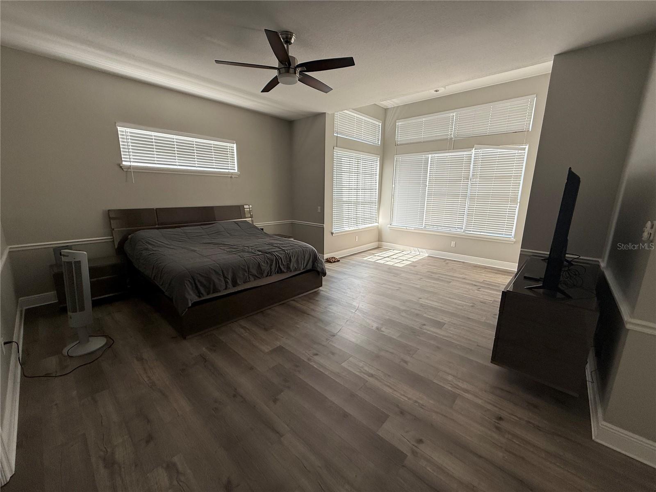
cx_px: 328
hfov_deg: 102.1
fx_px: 265
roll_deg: -1.2
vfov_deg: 85.7
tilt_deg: -11.4
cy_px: 246
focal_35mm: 14
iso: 100
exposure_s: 1/99
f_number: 2.2
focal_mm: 2.22
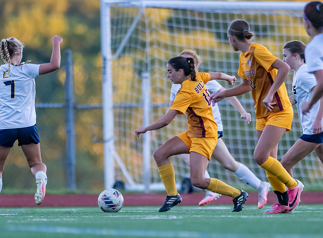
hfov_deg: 2.6
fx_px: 7099
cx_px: 183
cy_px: 177
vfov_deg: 1.9
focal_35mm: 765
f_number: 2.8
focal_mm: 300
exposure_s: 1/1600
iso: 1400
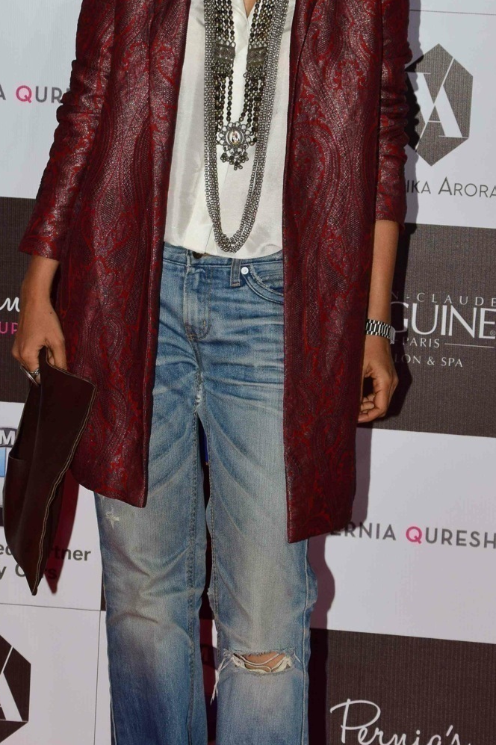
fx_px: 2792
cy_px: 279
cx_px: 259
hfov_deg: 10.2
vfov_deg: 15.2
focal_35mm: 135
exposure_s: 1/160
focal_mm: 46
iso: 400
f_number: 5.6
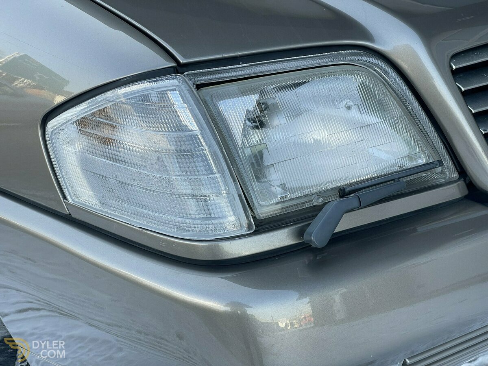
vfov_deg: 28.0
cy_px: 183
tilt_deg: -25.4
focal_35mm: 52
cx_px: 244
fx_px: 733
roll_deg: +0.5
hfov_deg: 36.8
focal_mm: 6
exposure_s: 1/159
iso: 25
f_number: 2
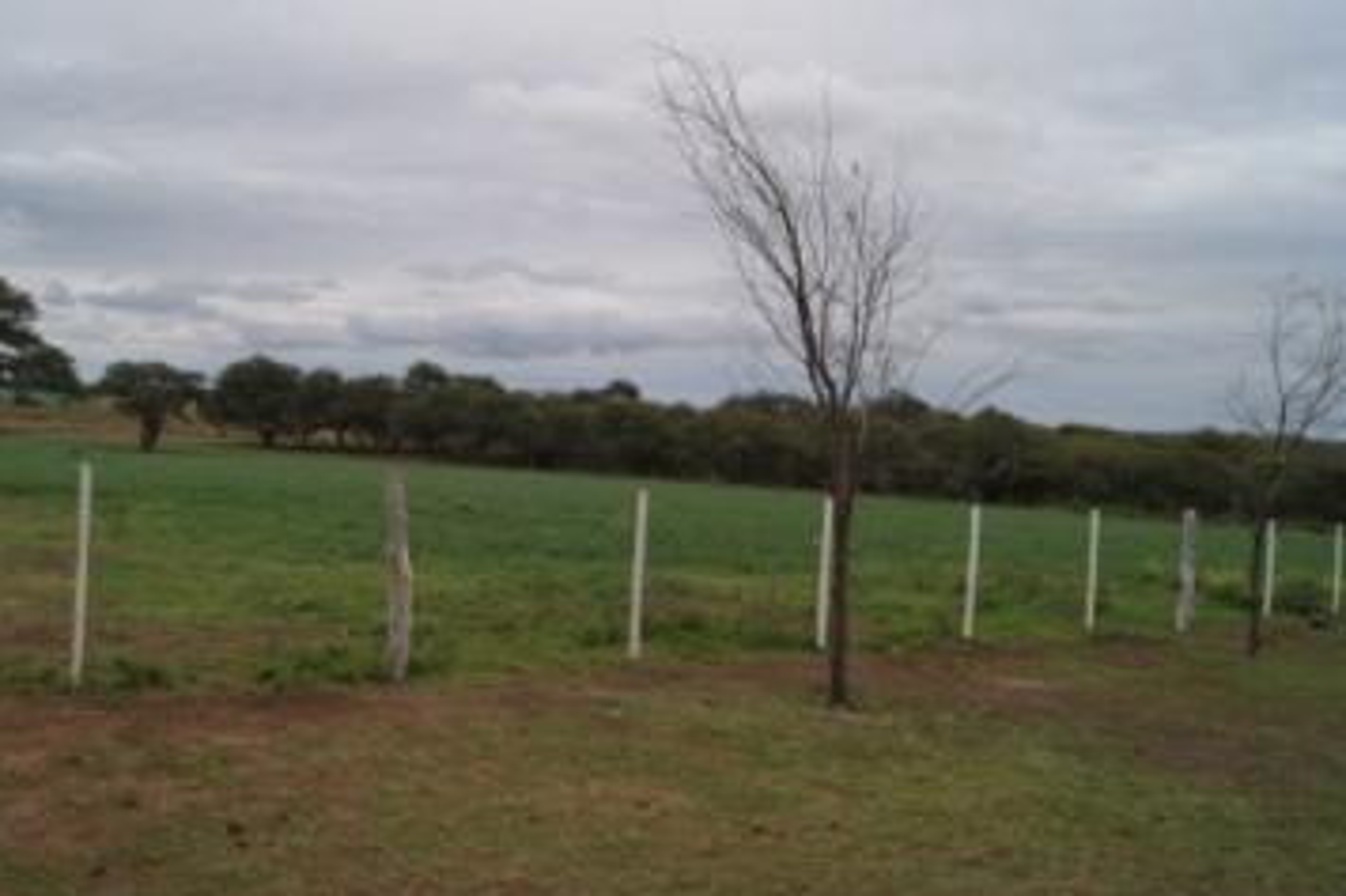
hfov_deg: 55.3
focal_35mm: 34
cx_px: 529
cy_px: 442
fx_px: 1271
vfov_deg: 38.8
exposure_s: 1/80
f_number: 9
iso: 100
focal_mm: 18
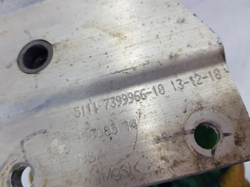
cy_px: 94
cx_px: 125
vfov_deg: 53.1
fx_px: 188
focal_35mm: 26
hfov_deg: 67.3
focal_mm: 4.2
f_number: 1.7
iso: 40
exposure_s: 1/130
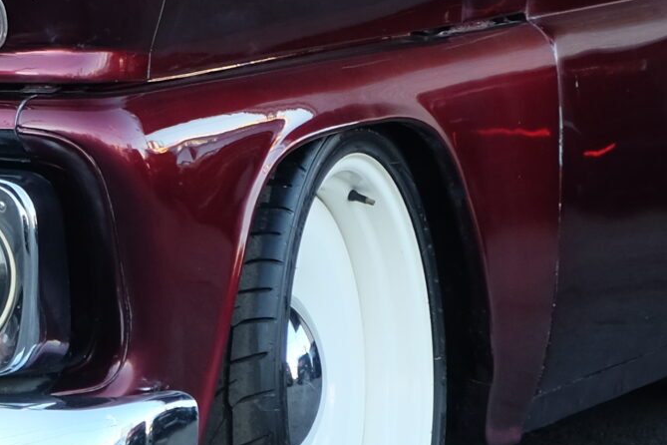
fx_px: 4891
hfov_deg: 7.7
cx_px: -161
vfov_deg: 5.2
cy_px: 41
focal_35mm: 264
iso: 400
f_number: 4
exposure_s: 1/140
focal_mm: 46.3
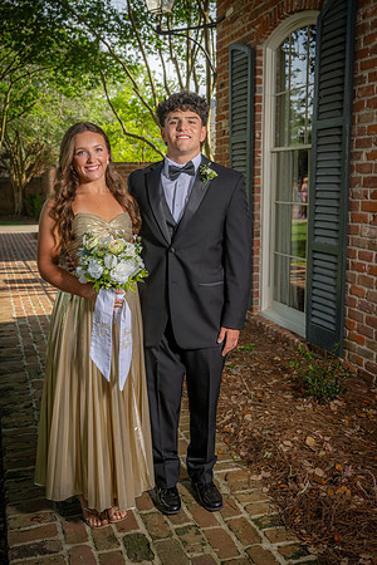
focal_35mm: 38
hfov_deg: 35.1
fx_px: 597
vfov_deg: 50.7
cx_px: 188
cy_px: 282
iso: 100
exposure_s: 1/160
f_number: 5.6
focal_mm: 38
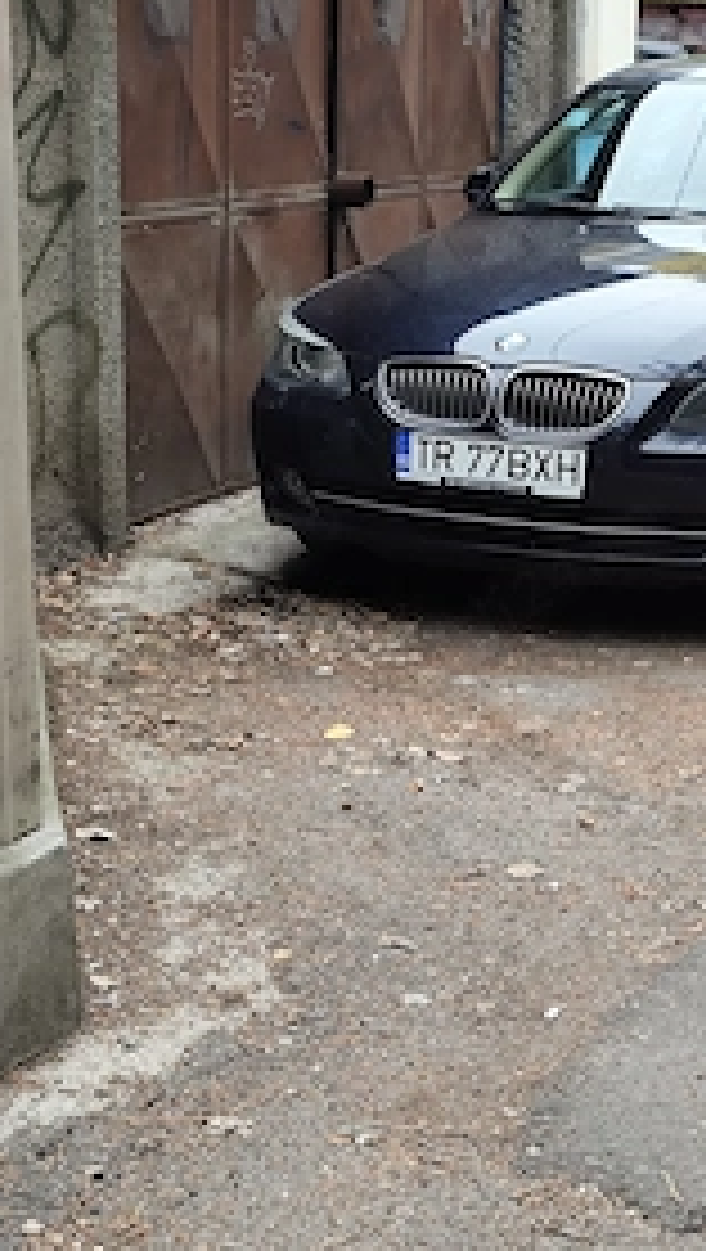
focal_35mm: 72
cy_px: 684
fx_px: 2389
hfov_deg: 16.5
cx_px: 670
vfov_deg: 29.3
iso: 80
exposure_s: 1/100
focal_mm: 6.19
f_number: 1.65
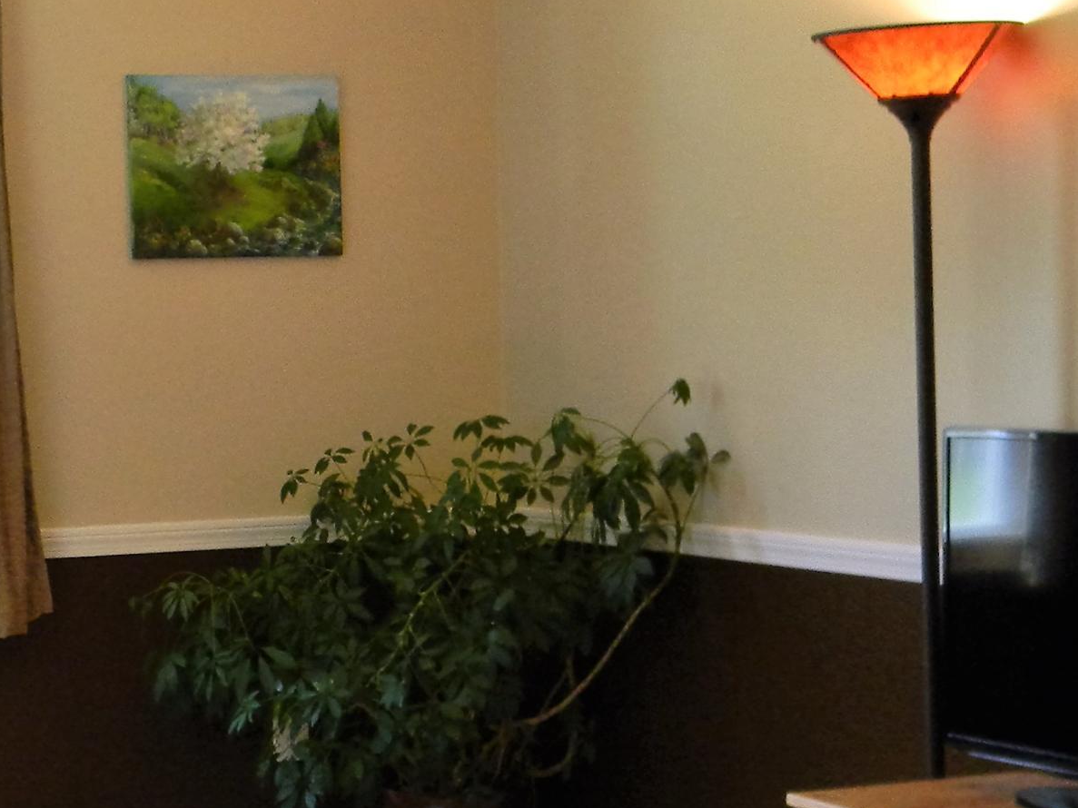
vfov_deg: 16.2
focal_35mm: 91
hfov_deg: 21.4
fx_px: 2834
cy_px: 562
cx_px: 313
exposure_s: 1/30
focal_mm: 6.4
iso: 221
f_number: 3.7
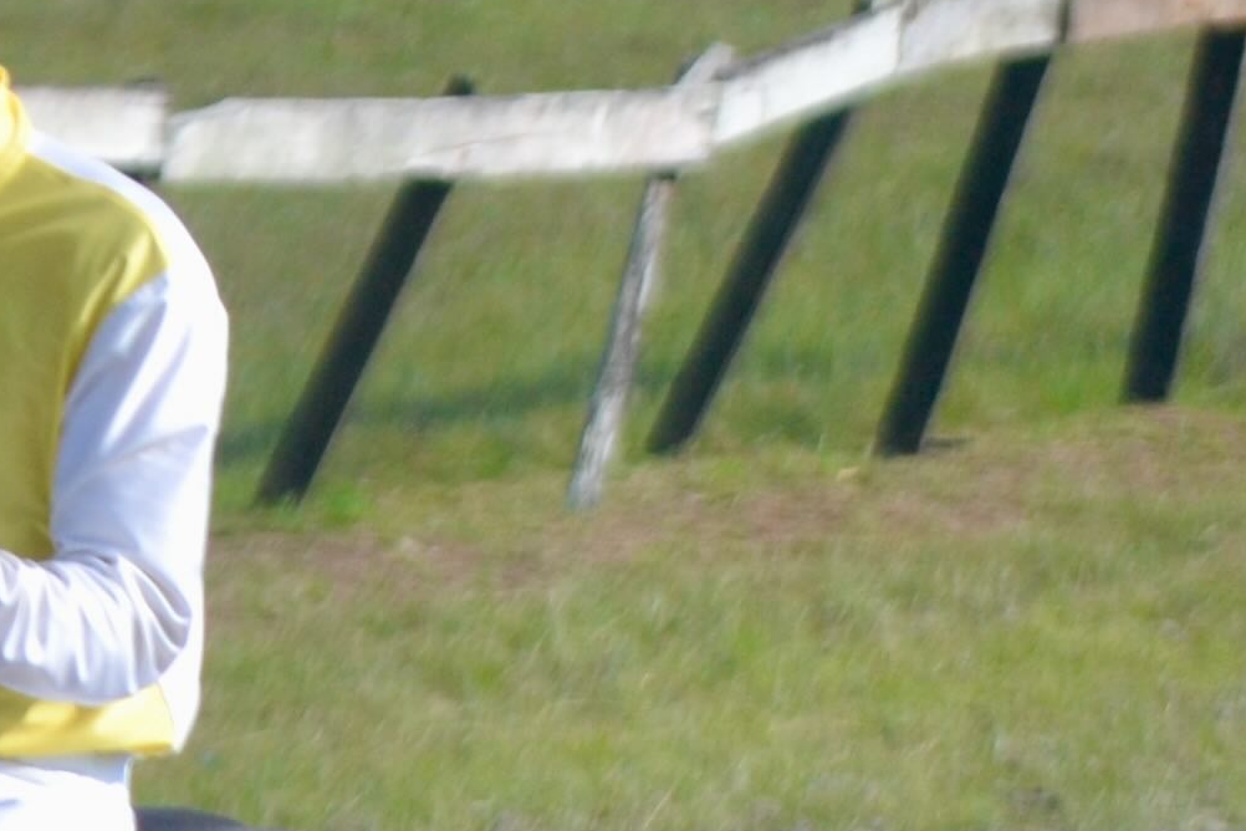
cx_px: -532
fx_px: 34619
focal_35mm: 1000
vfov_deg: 1.4
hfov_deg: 2.1
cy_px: 1298
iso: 400
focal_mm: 145
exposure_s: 1/1250
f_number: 5
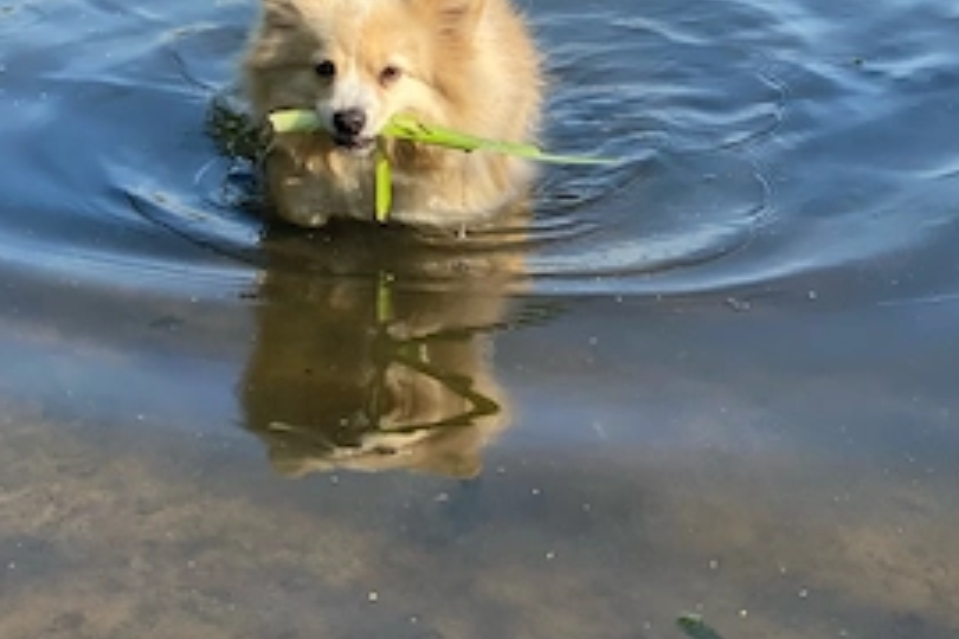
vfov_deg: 16.6
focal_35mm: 80
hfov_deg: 25.4
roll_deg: -1.5
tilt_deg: -11.9
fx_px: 2131
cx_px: 490
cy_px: -28
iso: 20
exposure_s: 1/786
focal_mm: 6
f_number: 2
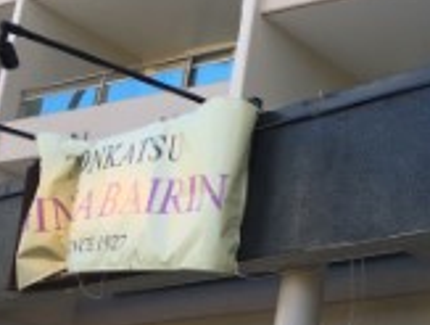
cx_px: 567
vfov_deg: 18.3
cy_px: 262
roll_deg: -3.2
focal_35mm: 80
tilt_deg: +13.9
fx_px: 996
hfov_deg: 21.8
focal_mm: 4.15
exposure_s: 1/403
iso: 25
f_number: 2.2
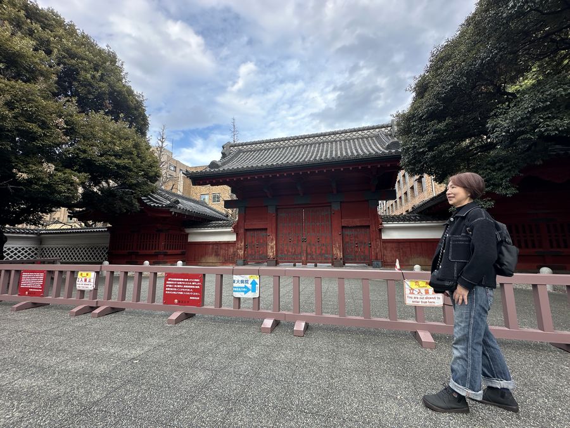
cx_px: 285
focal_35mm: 14
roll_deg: +0.5
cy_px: 214
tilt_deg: +9.6
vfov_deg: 85.7
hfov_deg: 102.1
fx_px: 231
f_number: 2.2
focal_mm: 2.22
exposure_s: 1/122
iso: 40
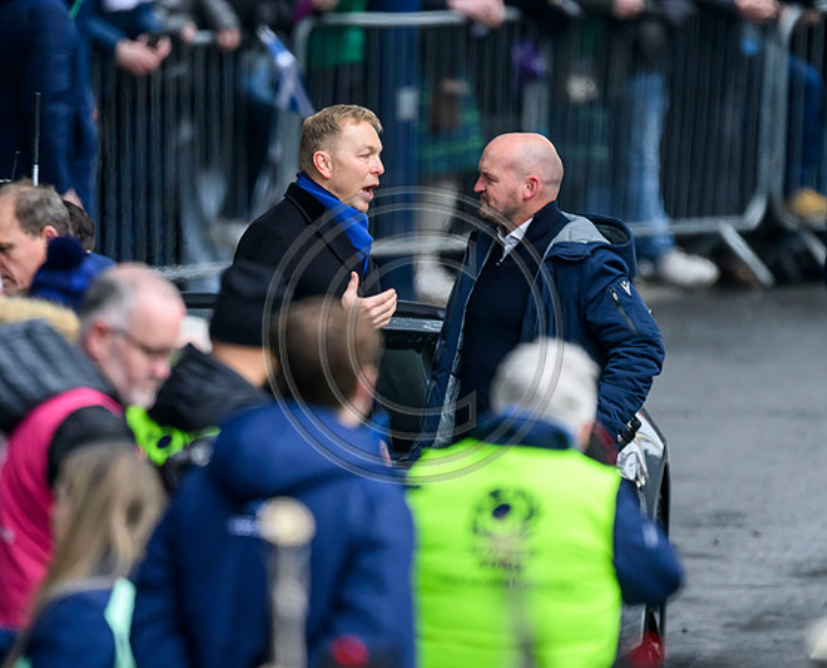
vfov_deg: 1.9
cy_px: 400
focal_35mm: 839
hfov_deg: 2.3
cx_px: 389
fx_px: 20619
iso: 3200
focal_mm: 560
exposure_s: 1/640
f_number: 4
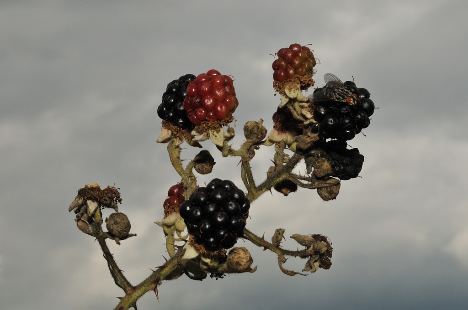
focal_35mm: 128
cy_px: 155
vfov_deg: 10.7
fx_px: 1655
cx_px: 234
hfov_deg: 16.1
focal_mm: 85
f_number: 36
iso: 200
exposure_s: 1/60
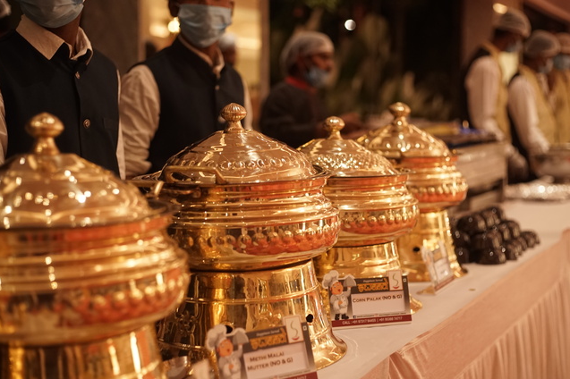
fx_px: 870
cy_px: 202
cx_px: 289
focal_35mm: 55
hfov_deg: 36.3
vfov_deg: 24.6
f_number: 2.5
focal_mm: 50
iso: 1250
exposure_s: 1/125
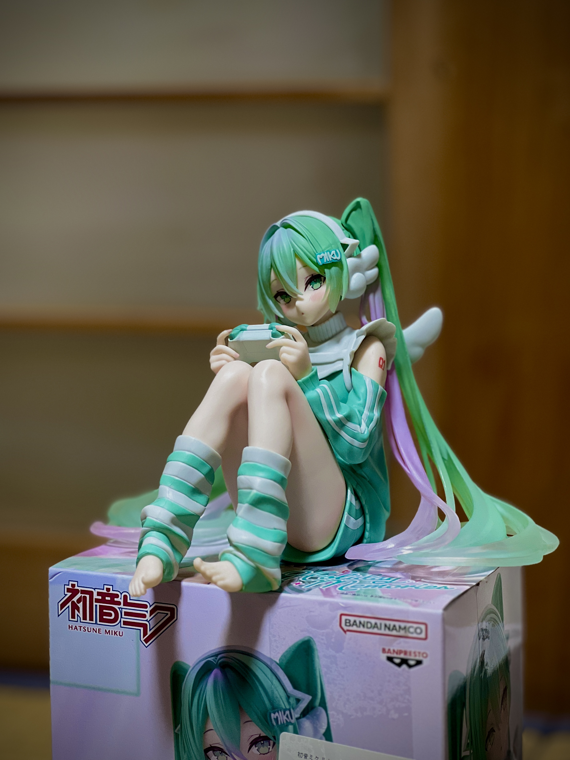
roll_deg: -0.6
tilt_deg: -7.7
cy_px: 380
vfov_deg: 25.3
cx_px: 285
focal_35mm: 77
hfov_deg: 19.1
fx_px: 1691
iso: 160
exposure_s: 1/40
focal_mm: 9
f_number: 2.8
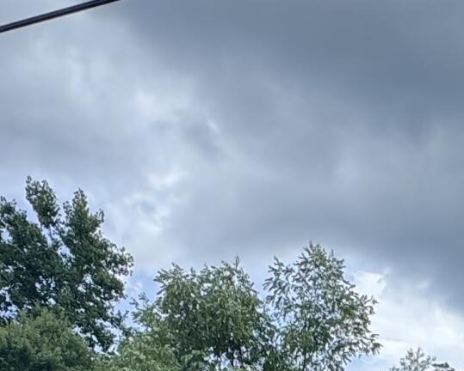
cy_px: 704
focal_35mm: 76
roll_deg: -0.9
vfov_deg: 16.3
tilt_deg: +0.2
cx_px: 506
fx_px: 1044
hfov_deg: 23.5
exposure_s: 1/438
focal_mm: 2.22
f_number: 2.2
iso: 40
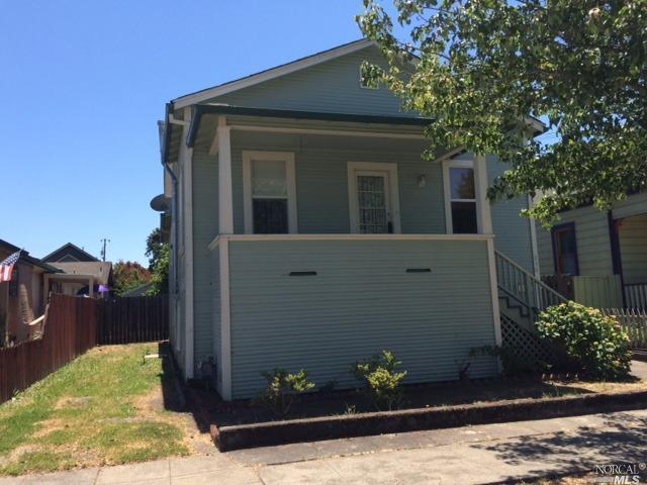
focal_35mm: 29
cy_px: 242
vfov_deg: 48.2
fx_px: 542
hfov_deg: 61.7
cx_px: 324
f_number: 2.2
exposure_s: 1/1642
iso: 32
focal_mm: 4.15
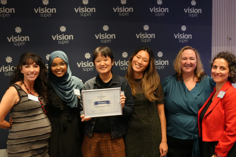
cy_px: 78
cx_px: 118
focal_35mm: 40
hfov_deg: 47.9
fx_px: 265
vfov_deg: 33.0
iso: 6400
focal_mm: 27
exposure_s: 1/60
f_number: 2.8
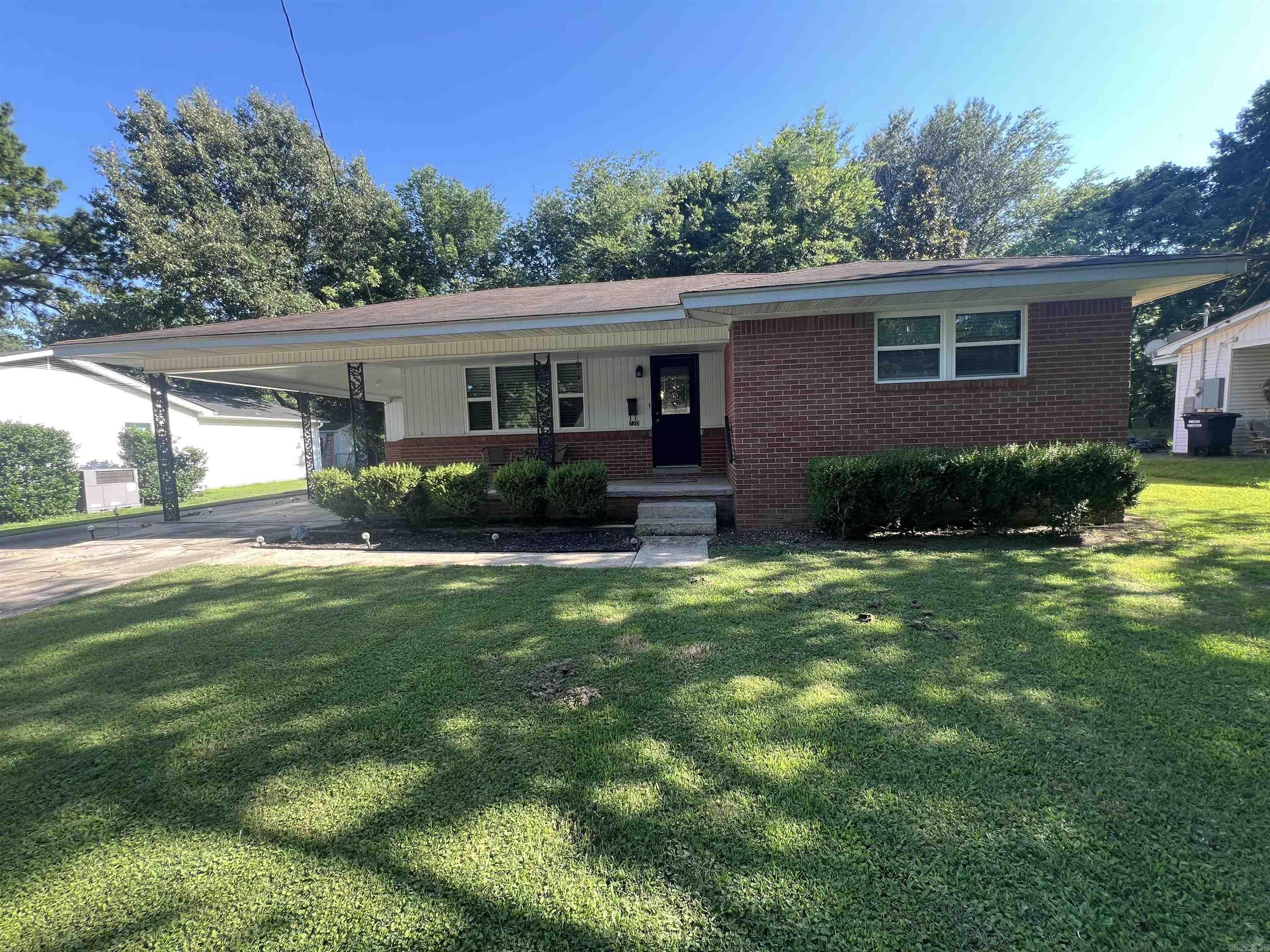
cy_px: 476
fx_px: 477
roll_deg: +2.4
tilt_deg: -4.5
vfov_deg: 89.9
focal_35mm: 13
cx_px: 635
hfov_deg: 106.2
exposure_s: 1/119
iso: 32
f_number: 1.8
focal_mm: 1.57
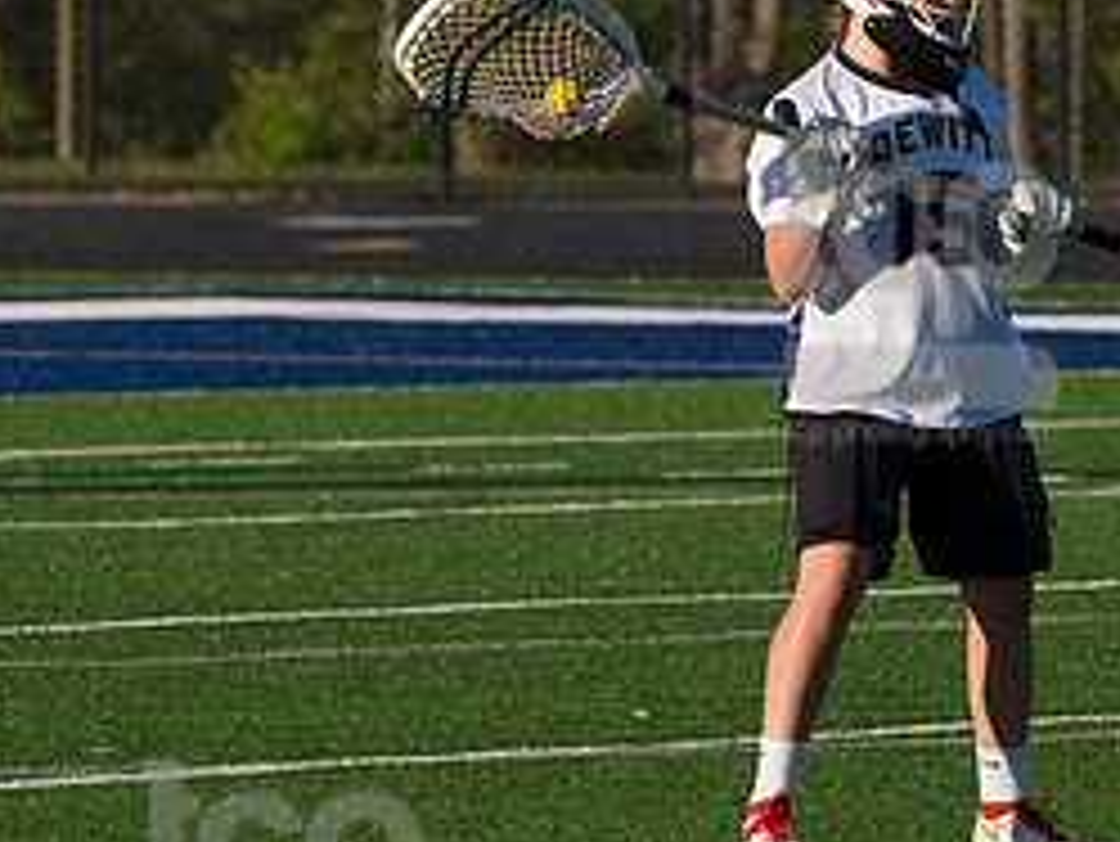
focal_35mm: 619
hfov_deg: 3.2
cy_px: 288
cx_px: 922
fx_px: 20037
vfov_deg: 2.4
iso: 250
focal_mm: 185
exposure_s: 1/1600
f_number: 5.6
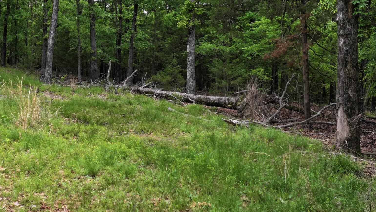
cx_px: 124
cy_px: 71
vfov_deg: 23.4
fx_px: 509
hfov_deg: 40.1
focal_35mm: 51
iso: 100
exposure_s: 1/200
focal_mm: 12.29
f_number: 4.5
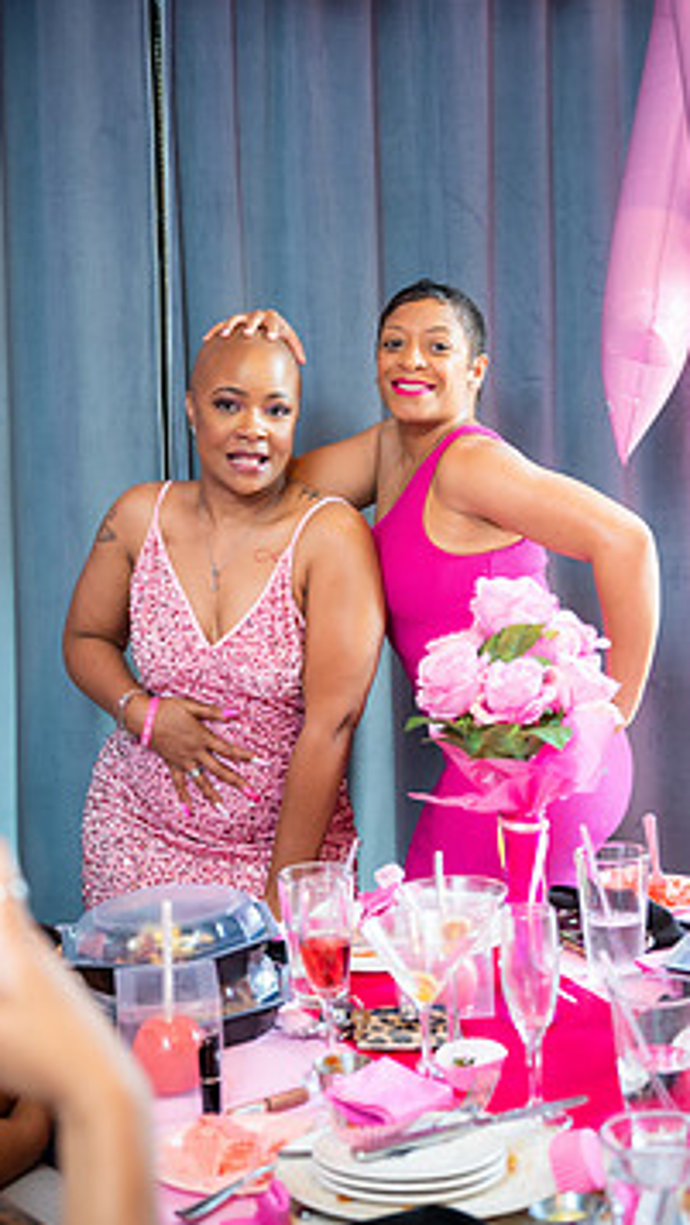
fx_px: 2015
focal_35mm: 62
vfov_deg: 33.7
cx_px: 383
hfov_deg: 19.4
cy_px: 456
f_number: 3.5
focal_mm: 47
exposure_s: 1/200
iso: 1600
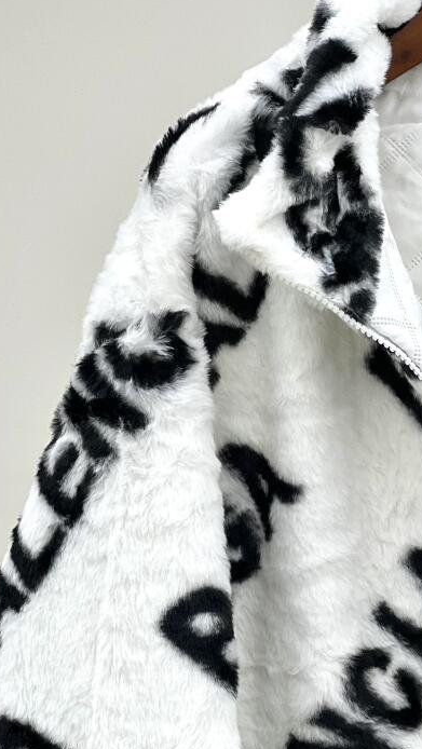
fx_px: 2881
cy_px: 536
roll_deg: -0.4
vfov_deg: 14.8
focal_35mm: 145
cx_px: 370
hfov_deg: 8.4
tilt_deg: -3.5
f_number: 2.8
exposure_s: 1/100
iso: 20
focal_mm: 9
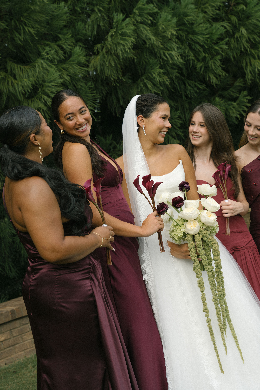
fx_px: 758
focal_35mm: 70
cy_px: 195
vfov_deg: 28.8
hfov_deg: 19.5
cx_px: 130
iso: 160
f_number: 5.6
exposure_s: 1/800
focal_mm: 70
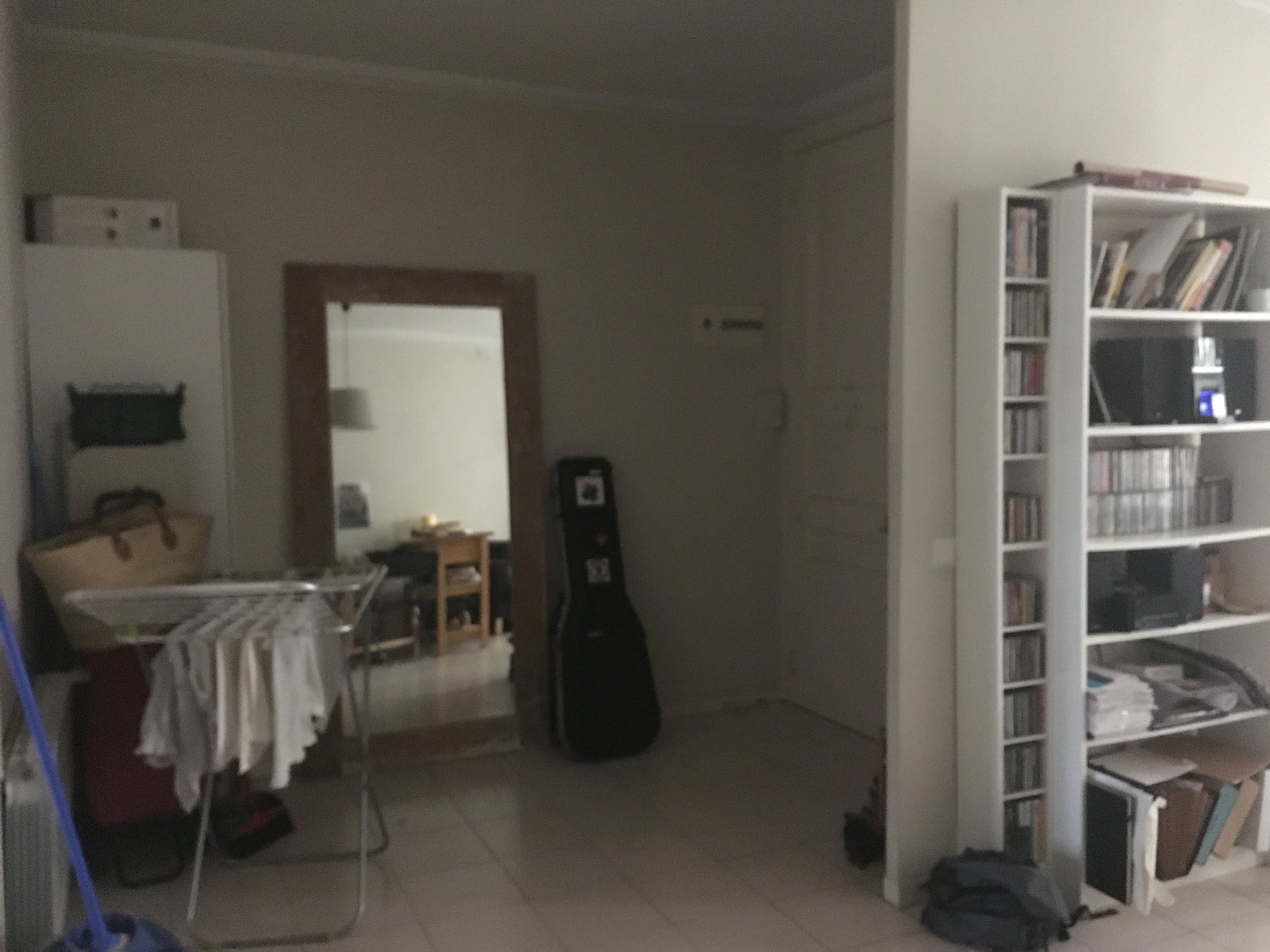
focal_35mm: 29
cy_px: 476
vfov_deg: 48.2
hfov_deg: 61.7
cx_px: 635
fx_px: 1064
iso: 640
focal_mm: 4.15
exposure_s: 1/17
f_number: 2.2
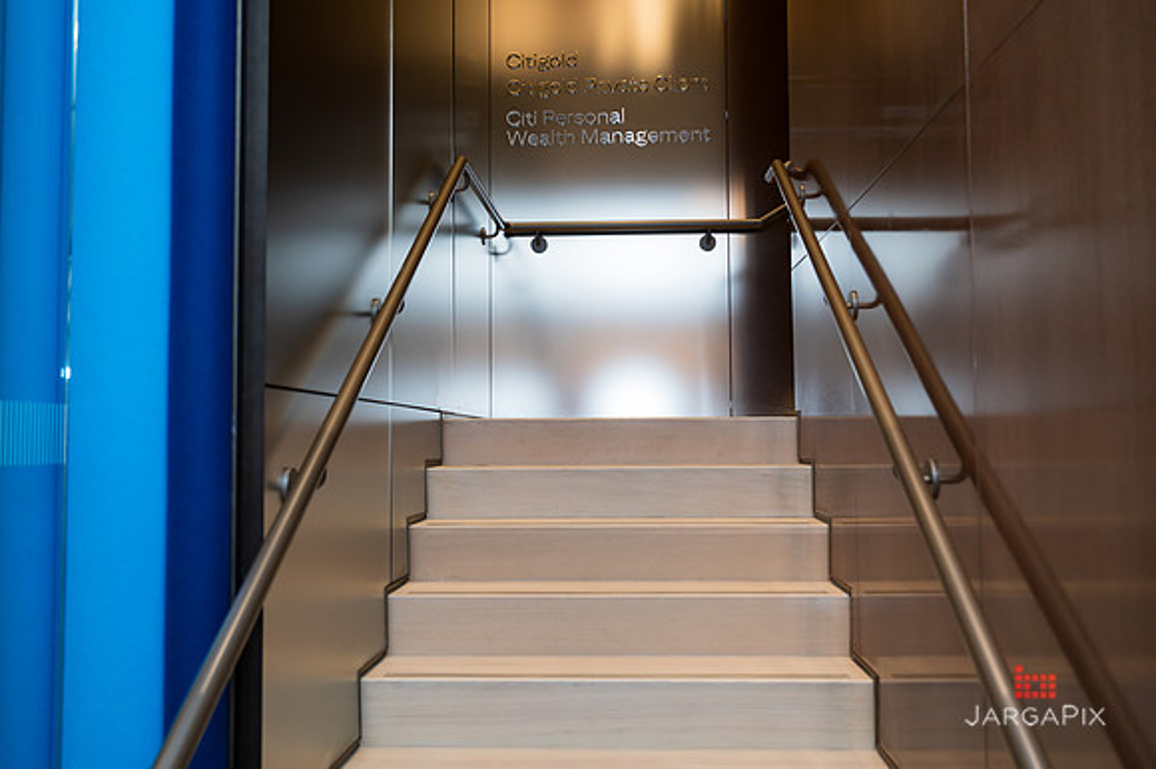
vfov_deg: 38.5
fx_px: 1102
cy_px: 381
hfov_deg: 55.4
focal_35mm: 34
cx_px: 585
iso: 400
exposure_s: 1/160
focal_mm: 32.5
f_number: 3.2
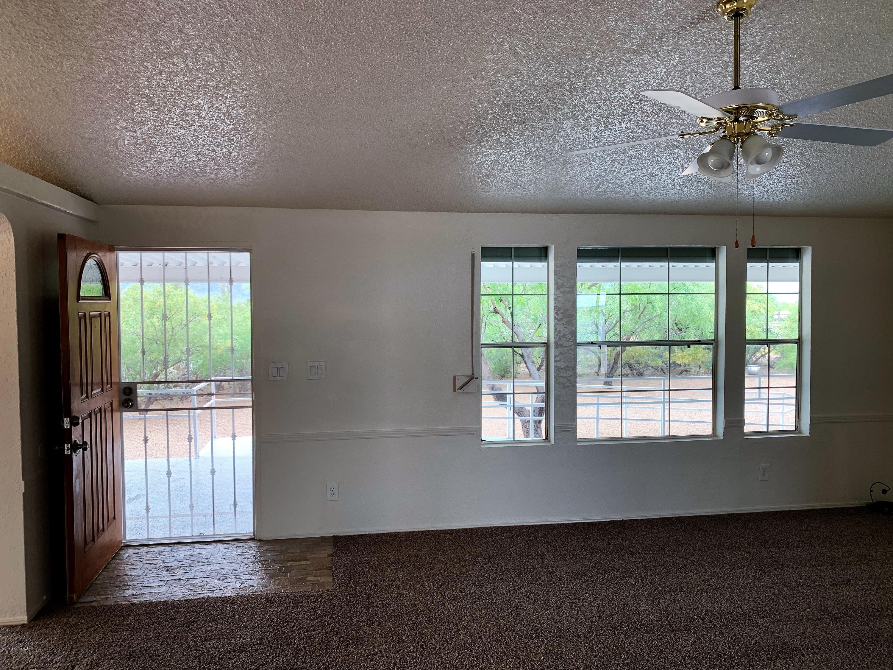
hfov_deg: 67.3
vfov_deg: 53.1
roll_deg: +0.4
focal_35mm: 26
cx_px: 446
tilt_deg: -1.7
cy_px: 335
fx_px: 671
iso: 64
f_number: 1.8
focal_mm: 4.25
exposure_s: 1/120
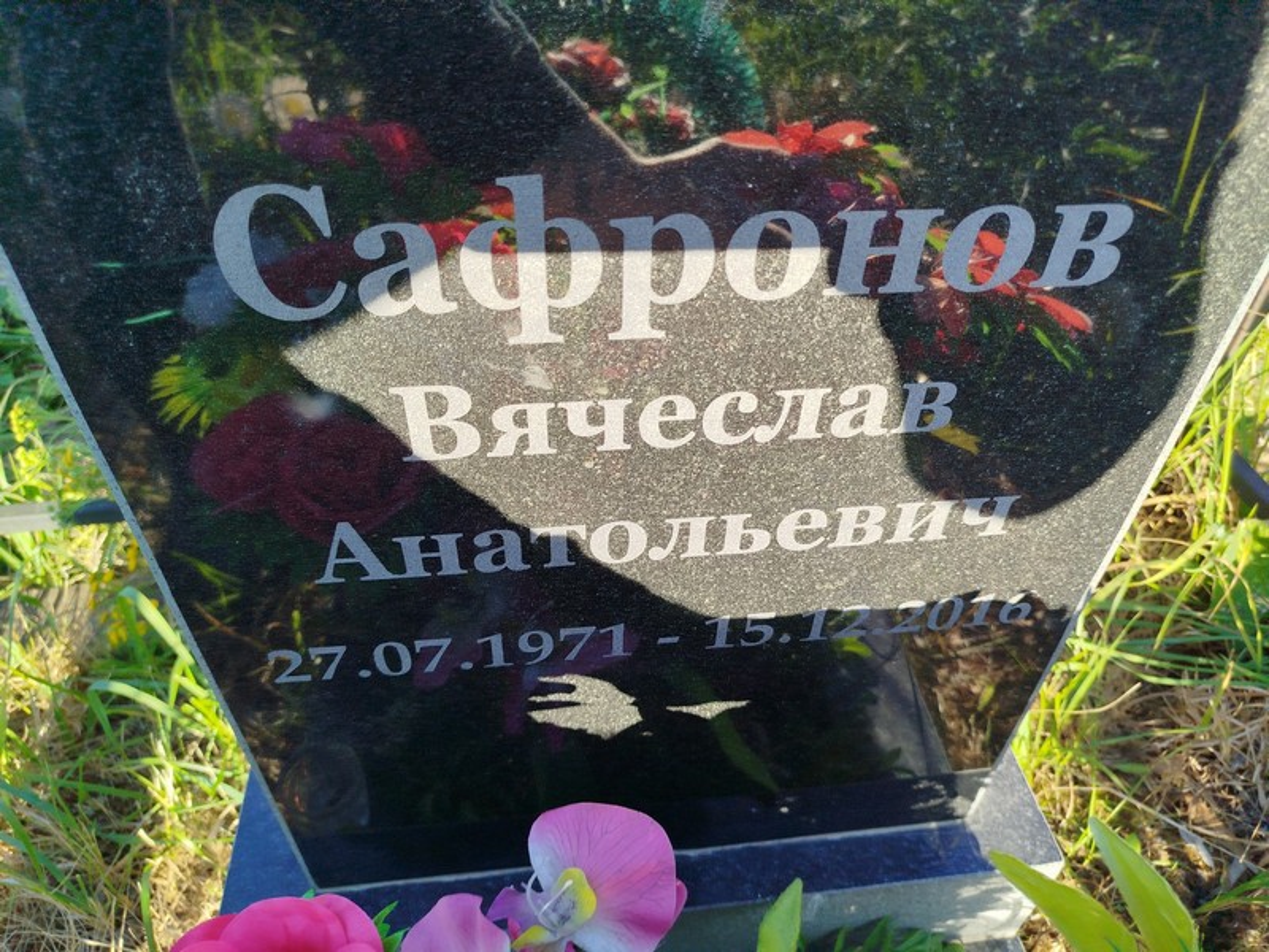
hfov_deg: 71.6
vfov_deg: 56.8
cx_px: 634
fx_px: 880
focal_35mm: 24
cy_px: 476
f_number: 1.7
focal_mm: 5.31
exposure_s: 1/235
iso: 50
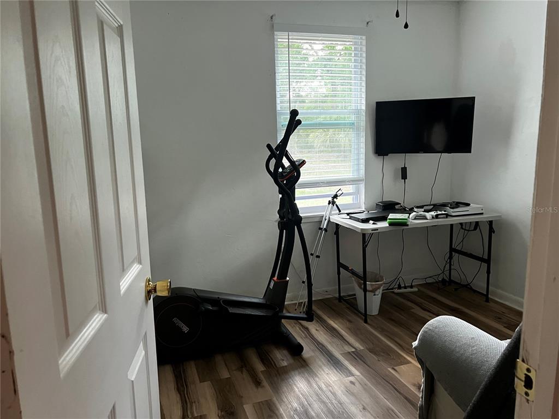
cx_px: 280
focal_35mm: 26
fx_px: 420
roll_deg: +2.5
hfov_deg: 67.3
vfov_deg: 53.1
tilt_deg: -8.9
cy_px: 210
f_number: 1.5
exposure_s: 1/60
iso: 200
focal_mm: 5.7
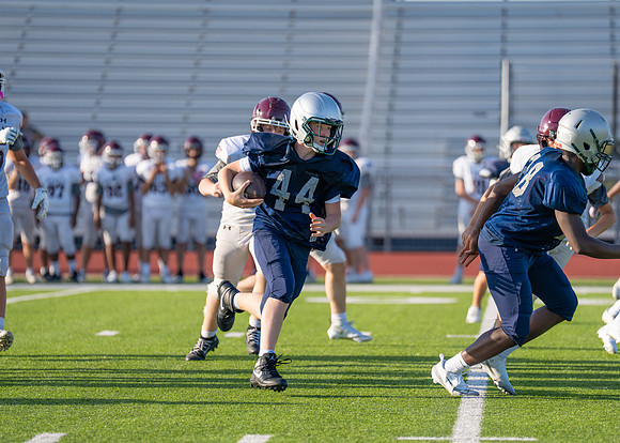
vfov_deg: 5.5
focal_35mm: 260
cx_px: 315
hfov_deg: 7.7
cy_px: 255
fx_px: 4583
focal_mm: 200
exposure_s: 1/3200
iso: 320
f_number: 2.8
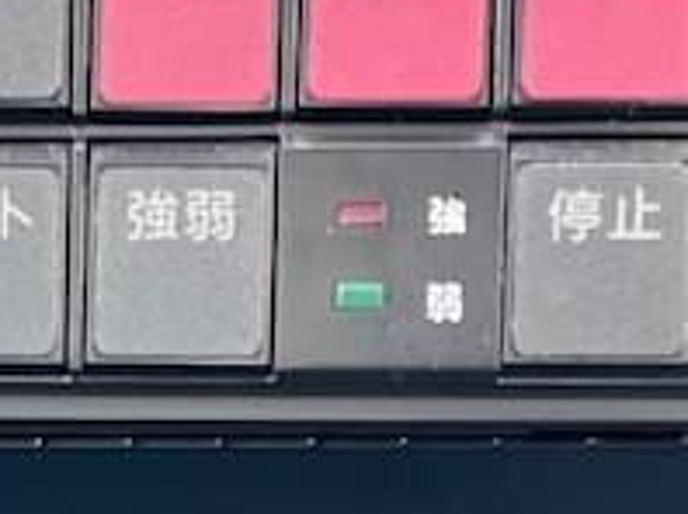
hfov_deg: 12.0
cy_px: 851
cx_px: -90
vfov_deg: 8.8
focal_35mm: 162
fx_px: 3216
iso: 125
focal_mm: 5.1
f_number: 1.6
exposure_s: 1/121
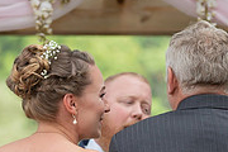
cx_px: 97
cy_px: 167
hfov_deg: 4.8
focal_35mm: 426
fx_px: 2698
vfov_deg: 3.2
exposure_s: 1/200
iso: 250
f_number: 4
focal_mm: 116
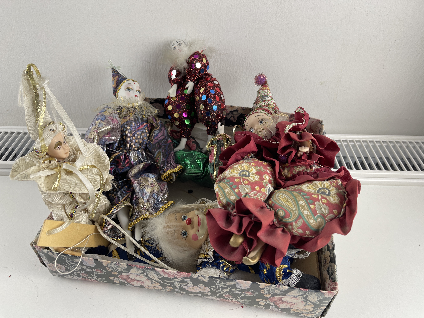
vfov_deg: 54.9
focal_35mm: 25
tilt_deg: -42.2
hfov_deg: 69.4
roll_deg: -1.2
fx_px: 306
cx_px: 212
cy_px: 159
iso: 32
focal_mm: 5.1
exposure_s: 1/100
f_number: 1.6
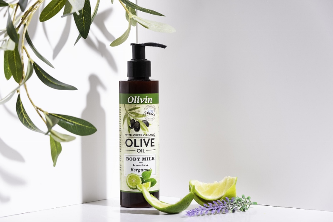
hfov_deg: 21.5
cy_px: 111
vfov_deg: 14.4
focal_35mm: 95
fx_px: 879
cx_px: 166
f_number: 8
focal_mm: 95
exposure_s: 1/500
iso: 100
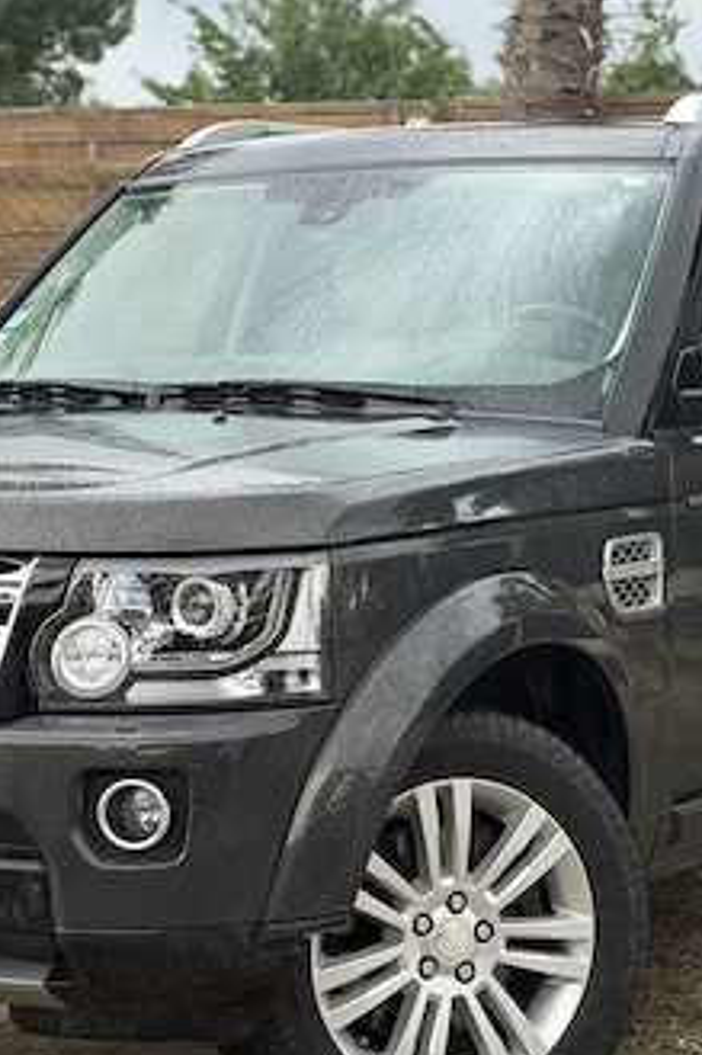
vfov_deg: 22.4
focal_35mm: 91
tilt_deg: -4.9
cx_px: 333
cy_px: 561
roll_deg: -2.7
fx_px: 2664
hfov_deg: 15.0
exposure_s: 1/282
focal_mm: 6.76
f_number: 1.78
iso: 80
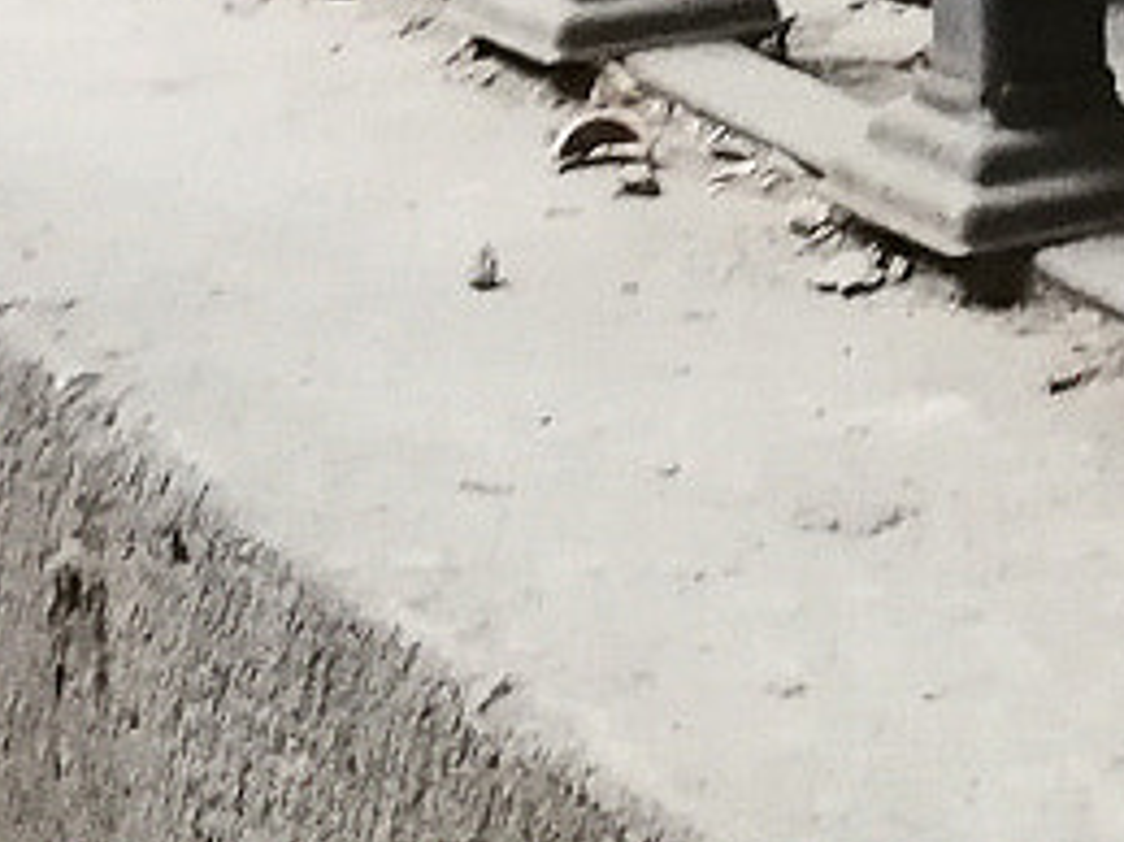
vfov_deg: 8.5
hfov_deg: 11.7
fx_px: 5420
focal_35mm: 167
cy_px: -655
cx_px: 1185
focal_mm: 3.95
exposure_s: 1/33.3
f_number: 2.2
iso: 640
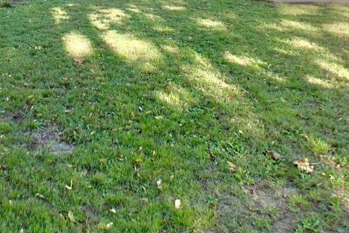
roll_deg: -1.2
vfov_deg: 19.6
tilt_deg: +1.4
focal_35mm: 65
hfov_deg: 30.3
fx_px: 630
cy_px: -49
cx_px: 73
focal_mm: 4.25
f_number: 1.8
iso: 25
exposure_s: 1/291
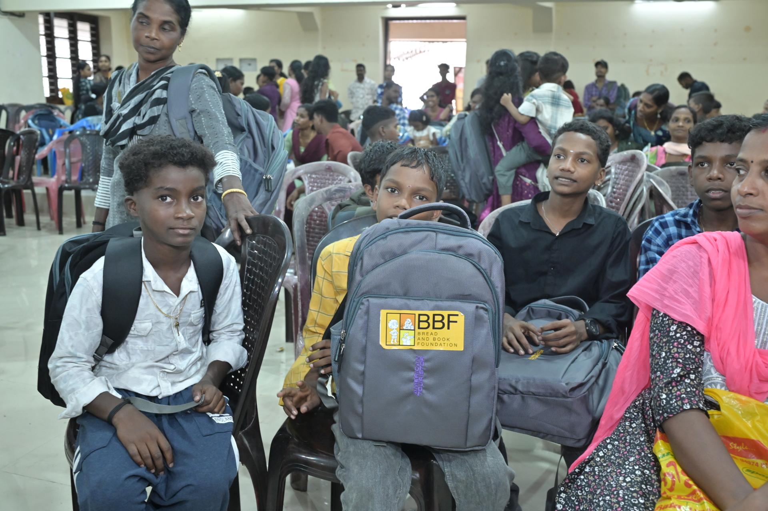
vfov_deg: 37.8
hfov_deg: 54.5
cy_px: 256
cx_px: 384
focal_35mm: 35
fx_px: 746
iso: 3200
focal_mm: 35
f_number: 5
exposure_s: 1/125
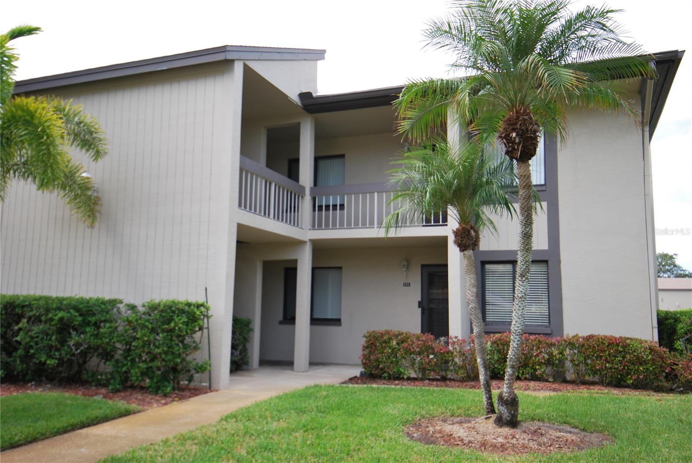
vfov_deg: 43.7
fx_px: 577
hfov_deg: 61.9
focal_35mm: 30
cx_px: 346
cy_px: 232
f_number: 4.5
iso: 100
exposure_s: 1/200
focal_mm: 20
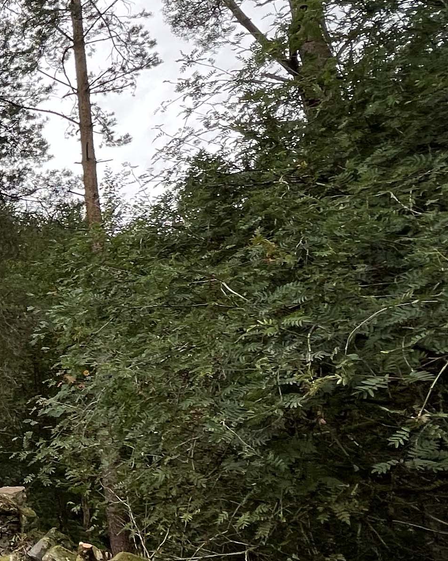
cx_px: -343
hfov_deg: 22.3
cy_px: 278
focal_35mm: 43
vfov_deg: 42.9
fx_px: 713
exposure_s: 1/314
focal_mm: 1.57
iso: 32
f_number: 1.8
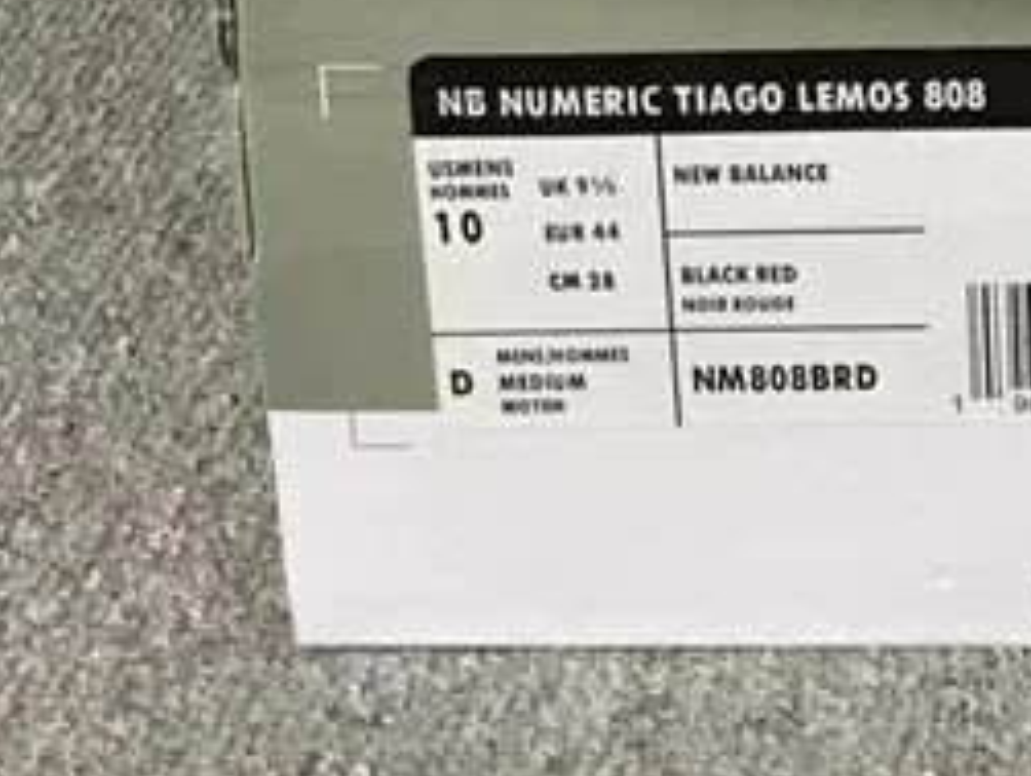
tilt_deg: -18.2
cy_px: -552
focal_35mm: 111
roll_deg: +0.1
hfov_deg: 16.9
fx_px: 3311
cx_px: 1228
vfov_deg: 12.4
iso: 32
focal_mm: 3.3
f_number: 2.4
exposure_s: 1/50
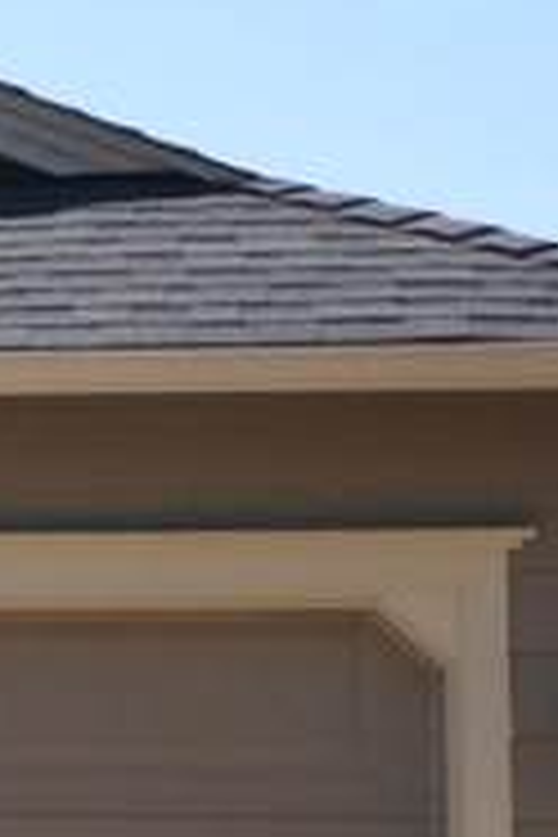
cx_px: -1134
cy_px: 441
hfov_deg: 6.1
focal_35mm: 206
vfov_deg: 10.0
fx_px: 4789
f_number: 13
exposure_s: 1/250
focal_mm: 20
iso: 400
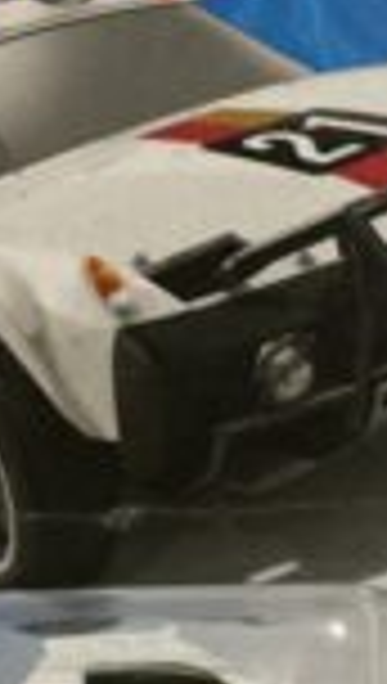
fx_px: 1507
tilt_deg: -62.2
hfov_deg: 14.6
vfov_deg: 25.6
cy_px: 364
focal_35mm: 83
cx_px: 270
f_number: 1.8
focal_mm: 3
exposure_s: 1/30
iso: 320
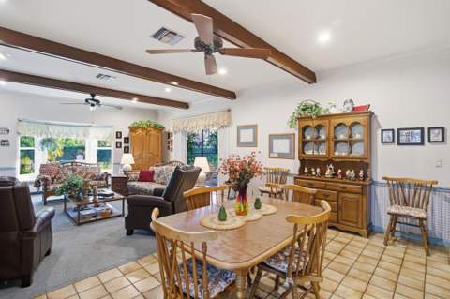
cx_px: 225
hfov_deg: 96.8
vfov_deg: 73.6
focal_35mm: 16
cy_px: 150
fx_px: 200
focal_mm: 16
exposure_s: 1/160
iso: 800
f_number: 8
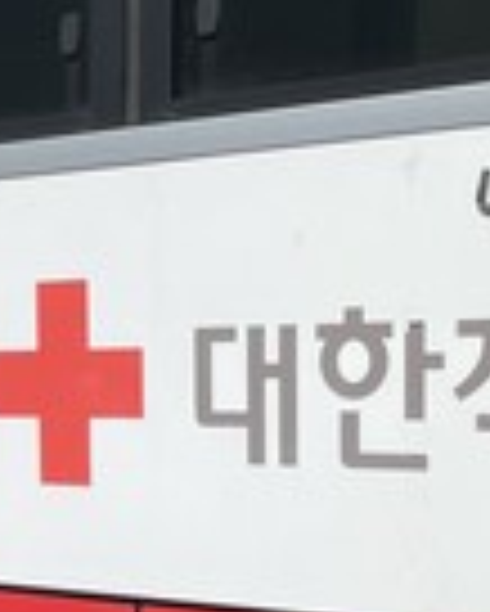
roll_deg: +0.6
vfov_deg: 16.9
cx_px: -162
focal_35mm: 112
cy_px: 540
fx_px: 2028
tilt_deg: -3.8
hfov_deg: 13.3
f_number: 1.6
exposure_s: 1/6494
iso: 32
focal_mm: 4.2
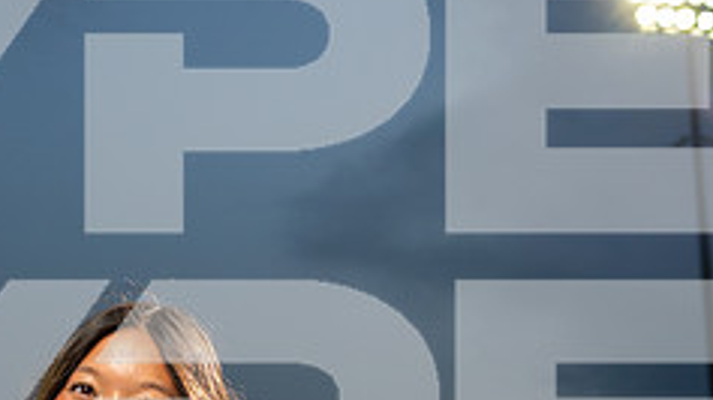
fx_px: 1908
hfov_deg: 20.9
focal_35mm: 101
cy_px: 368
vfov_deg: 11.9
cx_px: 146
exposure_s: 1/250
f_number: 4
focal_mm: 35
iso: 500
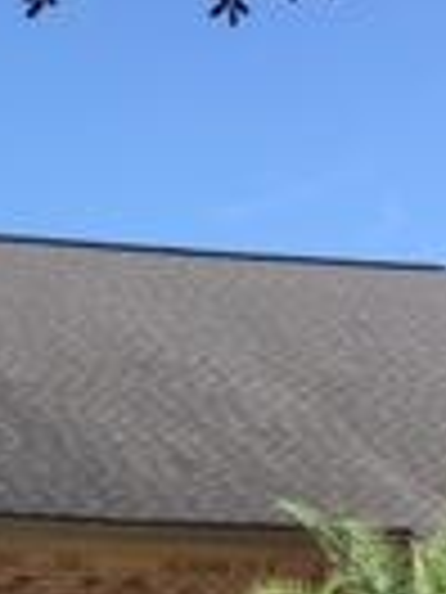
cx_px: -239
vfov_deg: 13.1
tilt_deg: -2.1
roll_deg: -0.5
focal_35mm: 141
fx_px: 2422
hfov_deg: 10.2
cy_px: 927
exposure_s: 1/1241
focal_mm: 4.15
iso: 25
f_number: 2.2
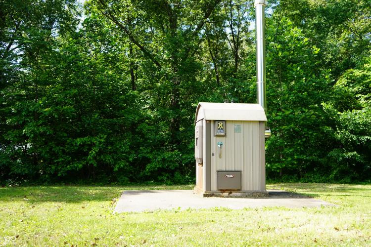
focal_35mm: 31
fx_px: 319
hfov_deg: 60.3
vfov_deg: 42.3
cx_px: 186
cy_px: 124
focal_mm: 31
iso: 100
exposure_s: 1/125
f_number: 5
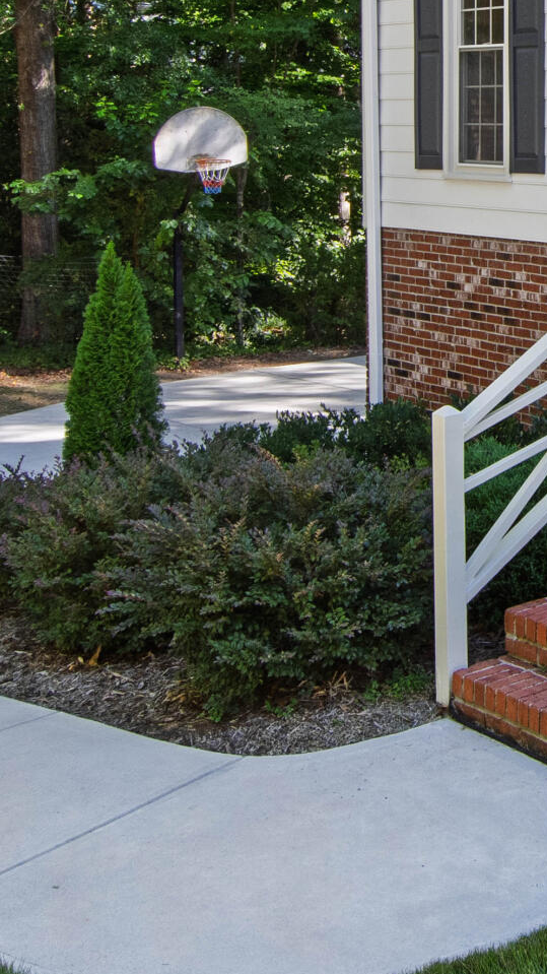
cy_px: 119
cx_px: 743
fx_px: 1522
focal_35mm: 59
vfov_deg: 33.8
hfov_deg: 18.7
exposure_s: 1/50
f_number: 9
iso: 200
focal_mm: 12
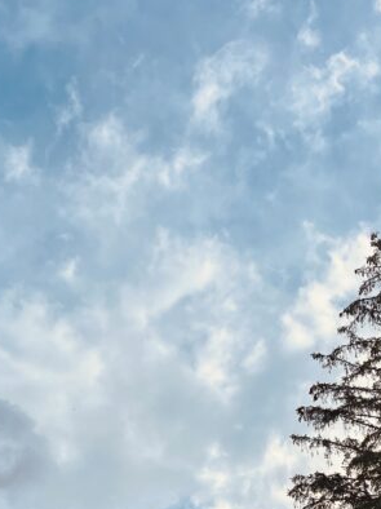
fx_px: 970
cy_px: 543
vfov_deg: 27.2
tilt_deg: +21.4
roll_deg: -0.7
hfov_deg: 22.0
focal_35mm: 66
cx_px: 96
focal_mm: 5.1
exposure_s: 1/6173
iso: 50
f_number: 1.6
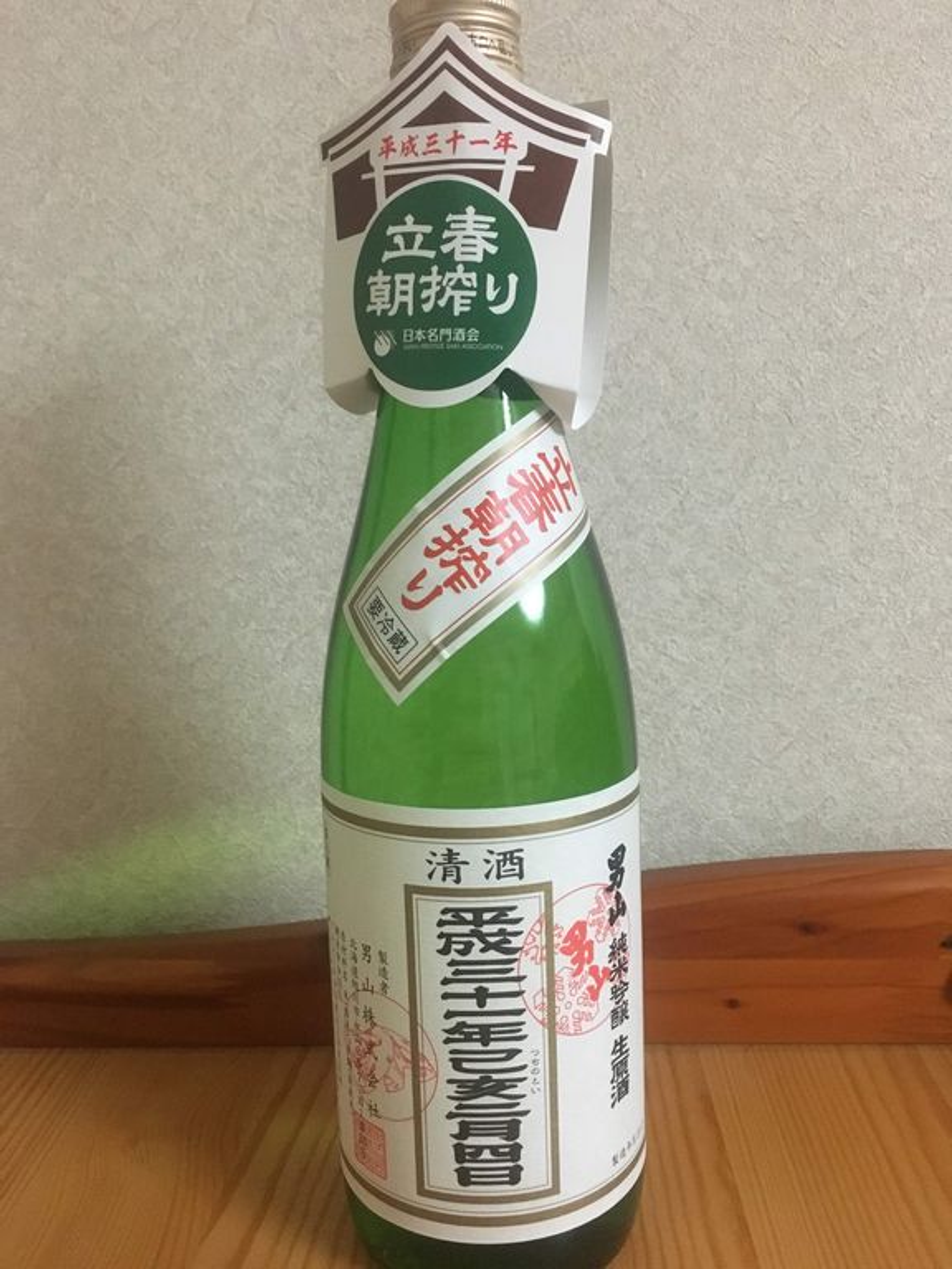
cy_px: 634
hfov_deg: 48.2
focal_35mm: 29
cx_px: 476
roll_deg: +2.1
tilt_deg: -8.4
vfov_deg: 61.7
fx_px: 1063
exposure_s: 1/17
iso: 320
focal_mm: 4.15
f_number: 2.2
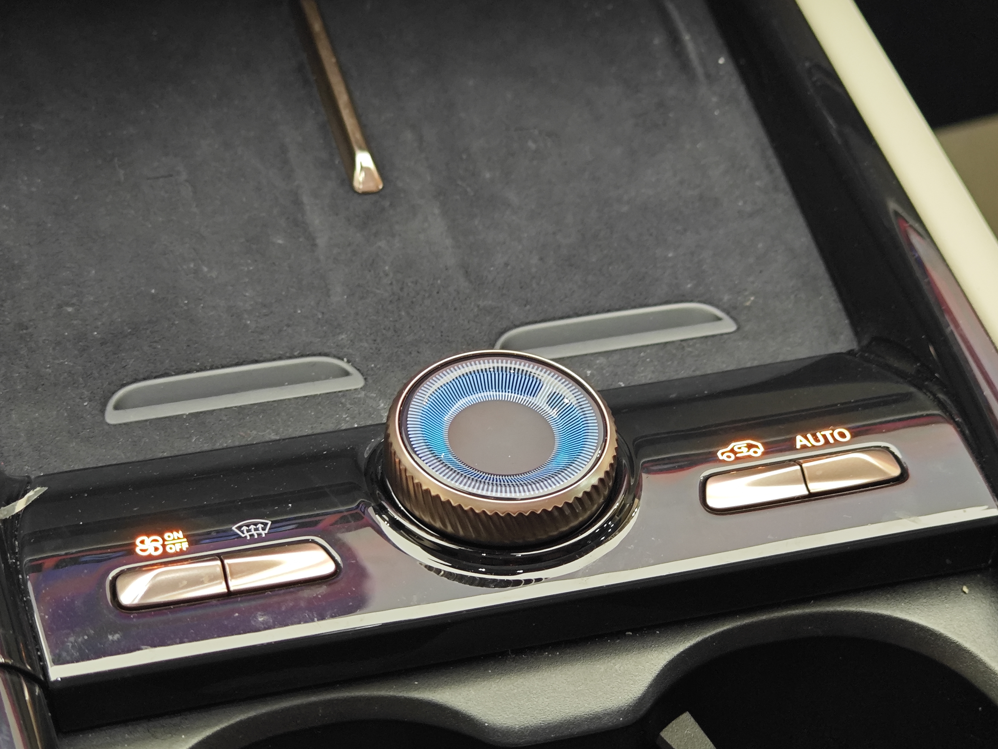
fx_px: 2624
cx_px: 498
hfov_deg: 21.5
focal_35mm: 91
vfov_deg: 16.2
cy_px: 437
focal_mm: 9.87
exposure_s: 1/33.3
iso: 250
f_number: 1.8
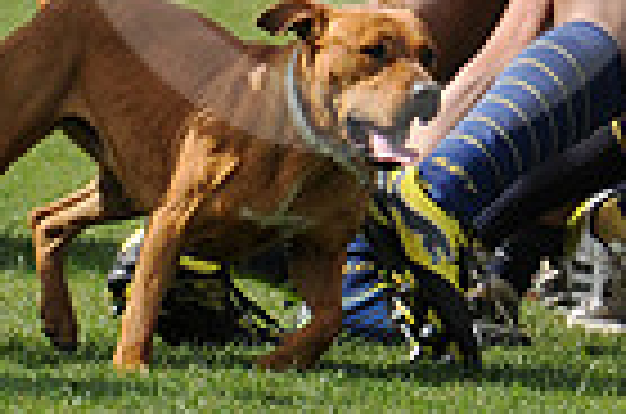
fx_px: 24983
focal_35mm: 1440
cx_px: 1144
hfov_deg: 1.4
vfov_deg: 1.0
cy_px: -160
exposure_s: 1/800
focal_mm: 230
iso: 250
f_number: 5.3
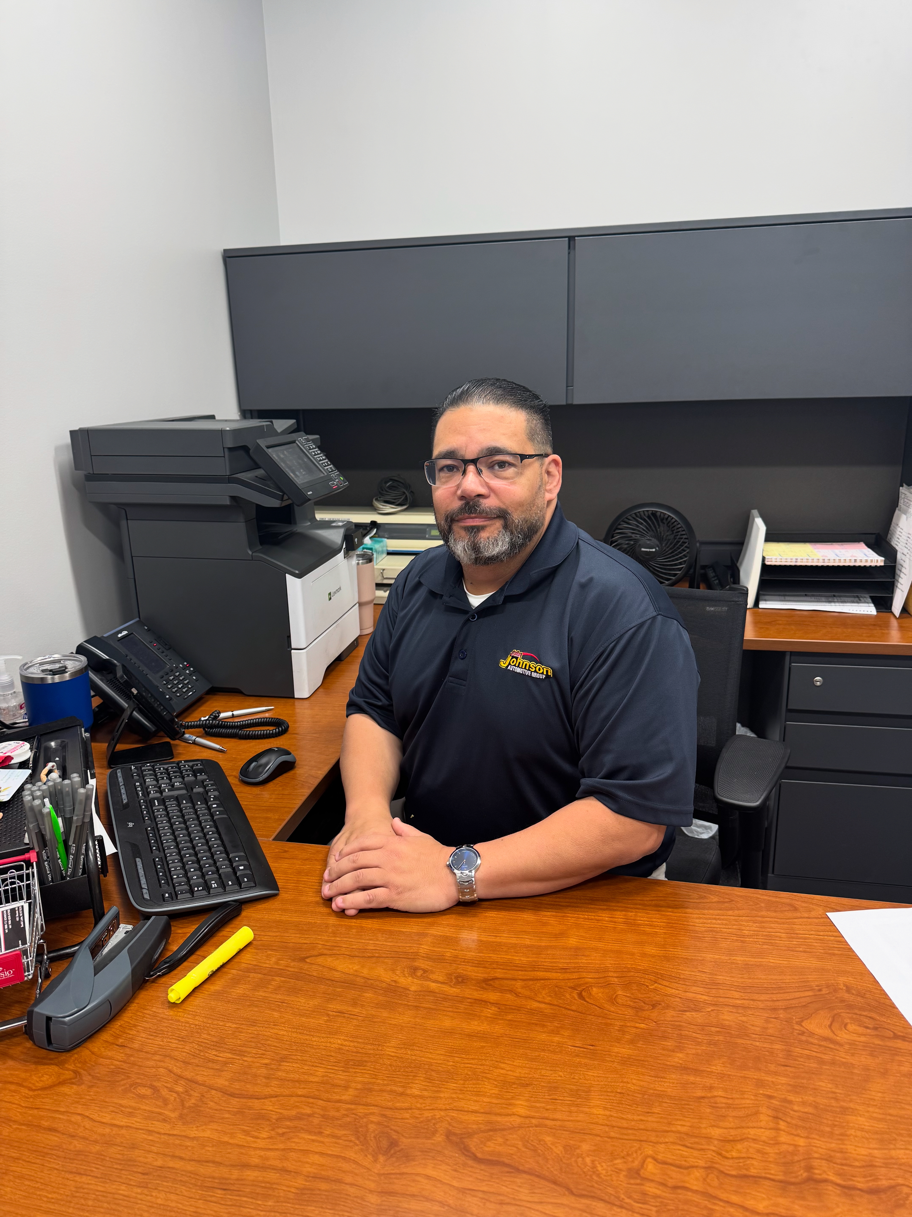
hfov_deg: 56.8
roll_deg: +2.8
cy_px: 608
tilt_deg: -16.3
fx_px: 843
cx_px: 456
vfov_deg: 71.6
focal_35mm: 24
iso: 100
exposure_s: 1/60
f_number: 1.78
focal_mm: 6.76
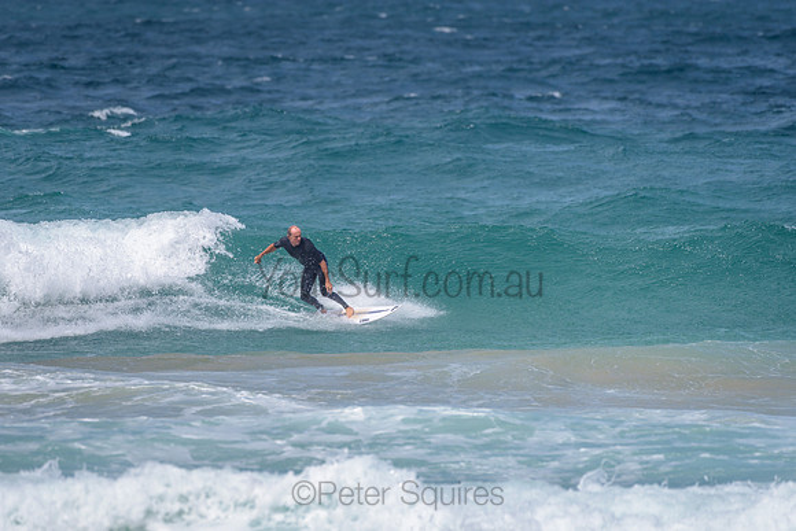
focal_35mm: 613
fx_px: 13564
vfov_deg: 2.2
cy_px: 246
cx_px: 323
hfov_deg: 3.4
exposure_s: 1/2000
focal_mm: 500
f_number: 5.6
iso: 80
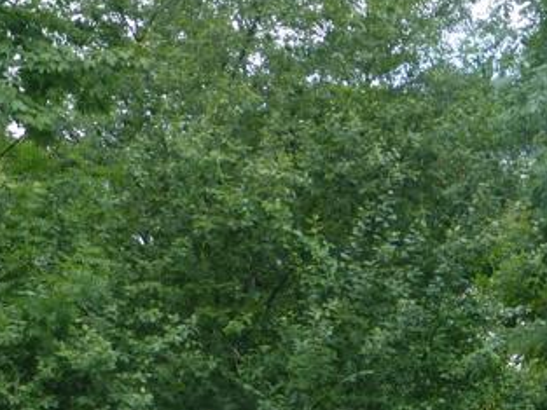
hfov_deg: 14.7
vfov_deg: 10.8
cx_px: 409
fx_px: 2118
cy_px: 522
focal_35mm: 134
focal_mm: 7.4
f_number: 3.9
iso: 100
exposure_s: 1/160
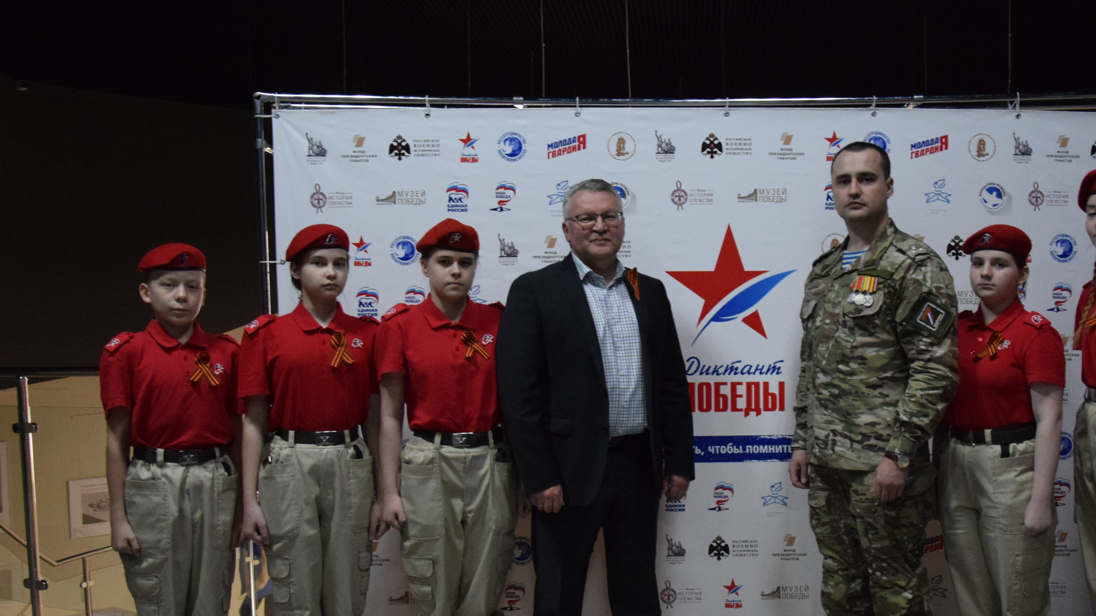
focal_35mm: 45
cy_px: 445
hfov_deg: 45.1
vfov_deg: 26.4
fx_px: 1299
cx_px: 720
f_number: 3.8
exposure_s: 1/200
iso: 3200
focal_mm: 21
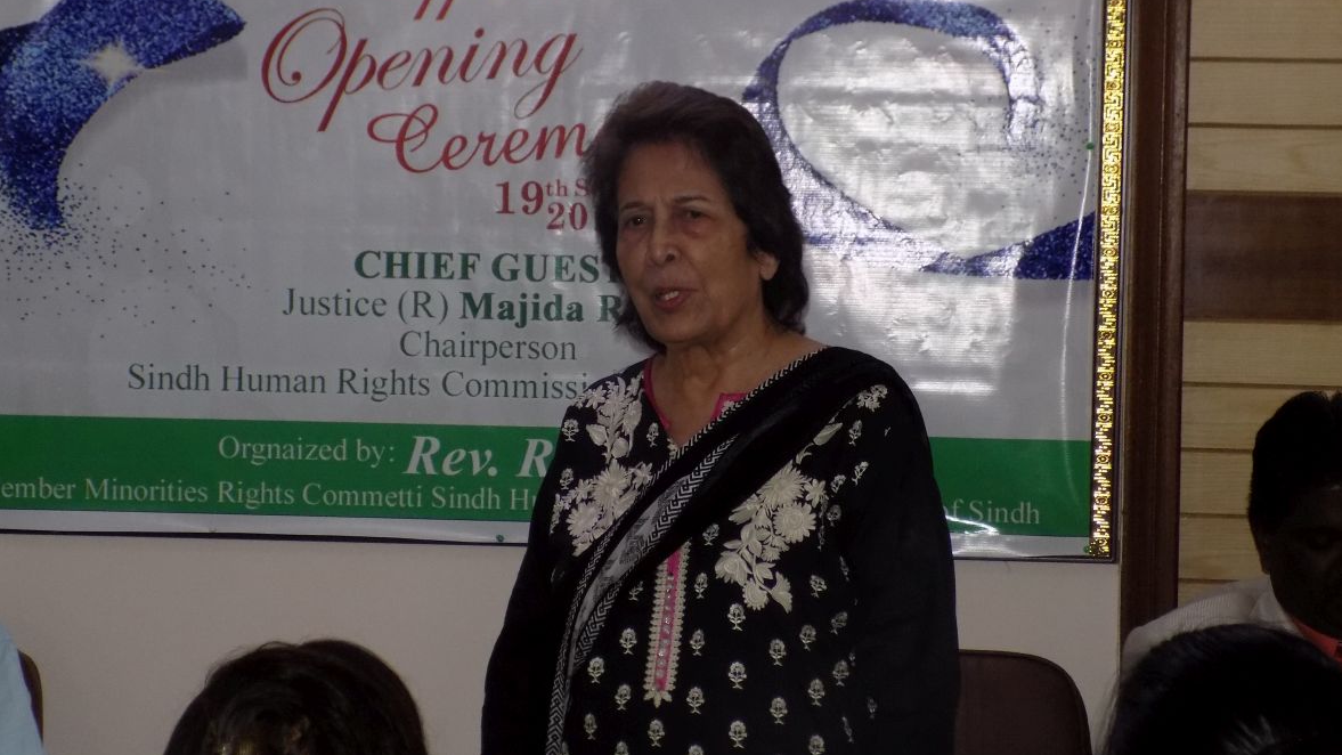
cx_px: 642
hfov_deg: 22.9
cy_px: 300
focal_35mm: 93
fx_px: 3309
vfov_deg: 13.0
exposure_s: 1/30
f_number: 4.3
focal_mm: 13.9
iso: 200
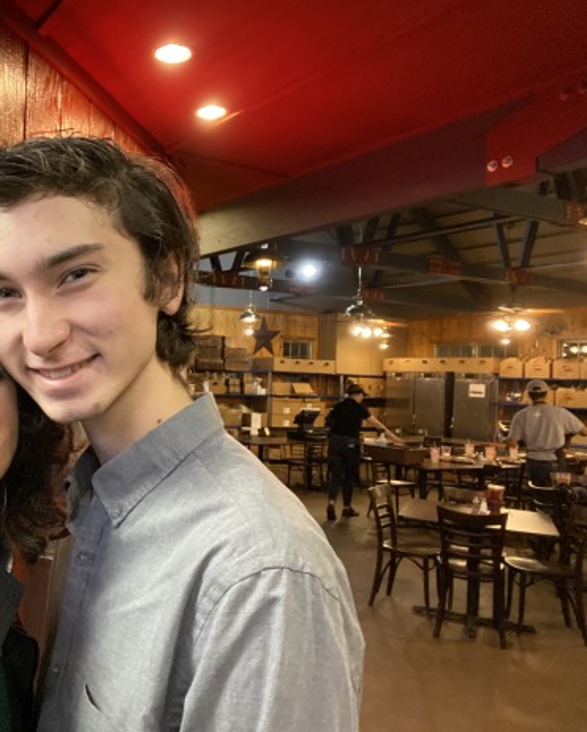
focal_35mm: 31
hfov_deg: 44.3
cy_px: 357
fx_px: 673
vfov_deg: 57.1
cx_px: 97
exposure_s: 1/40
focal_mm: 2.71
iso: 400
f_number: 2.2
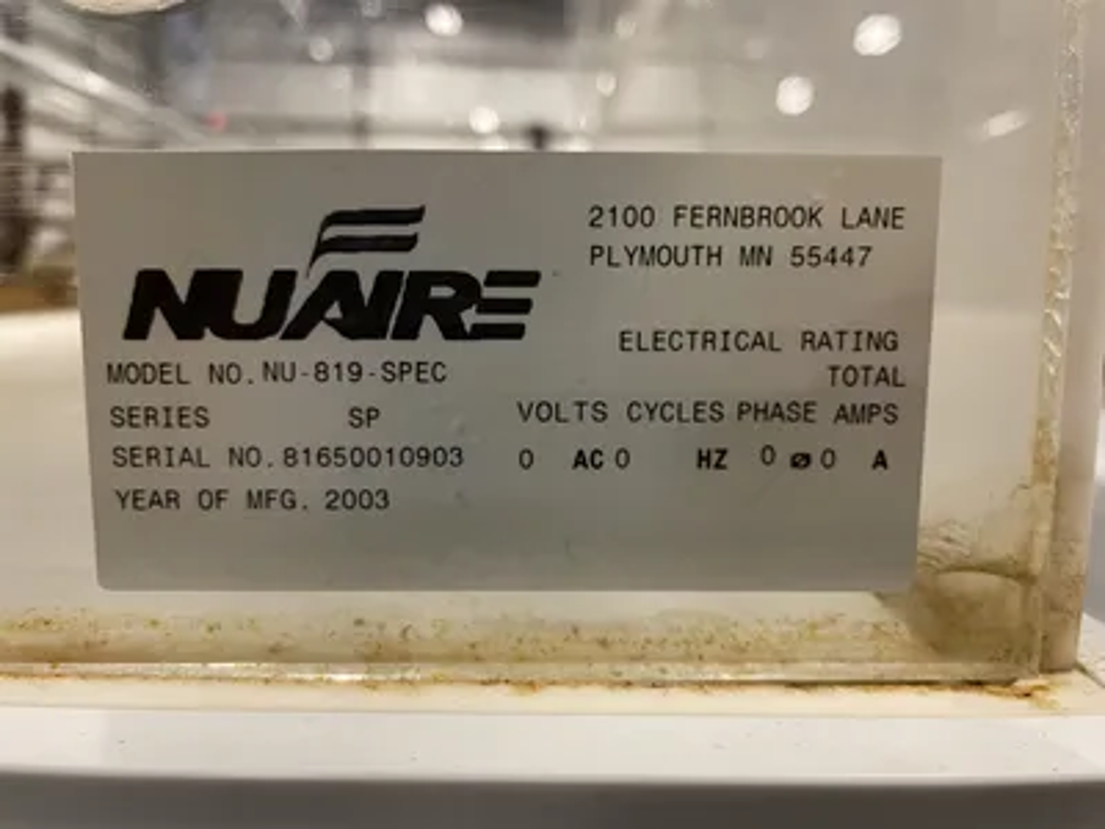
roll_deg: -0.5
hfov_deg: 67.3
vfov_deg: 53.1
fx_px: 830
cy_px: 414
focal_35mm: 26
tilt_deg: -7.6
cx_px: 552
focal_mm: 4.2
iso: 320
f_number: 1.6
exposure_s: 1/60
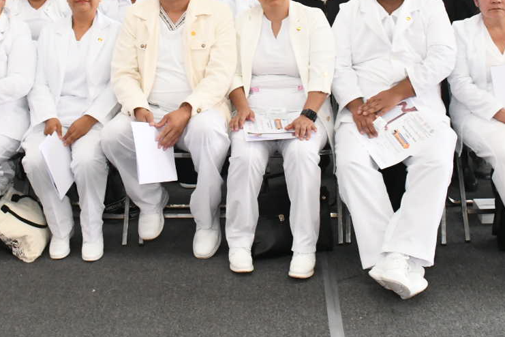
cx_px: 226
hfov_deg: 33.9
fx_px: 828
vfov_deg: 22.1
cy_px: -7
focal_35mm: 59
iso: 4000
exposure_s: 1/125
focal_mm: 18
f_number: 13
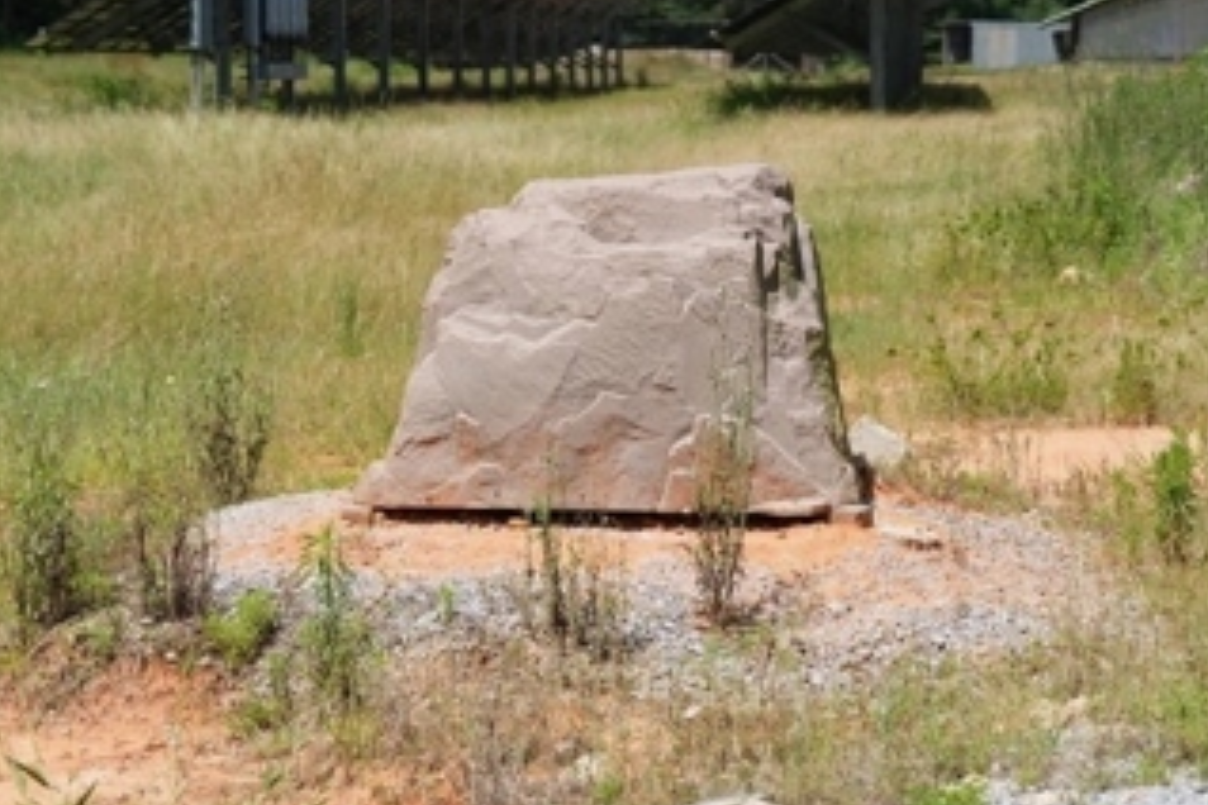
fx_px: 3322
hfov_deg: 20.6
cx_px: 547
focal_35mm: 99
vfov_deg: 13.8
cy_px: 368
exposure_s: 1/8000
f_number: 3.5
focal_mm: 70
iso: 1000
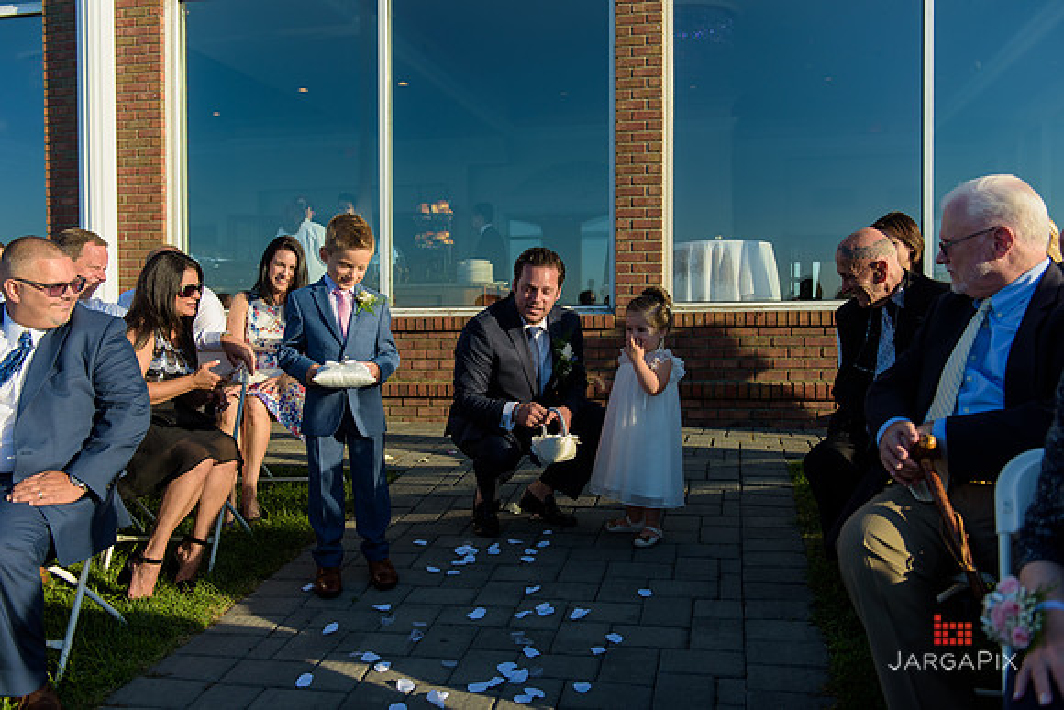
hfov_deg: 58.7
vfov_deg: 41.1
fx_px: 946
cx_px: 532
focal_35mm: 32
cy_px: 355
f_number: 3.2
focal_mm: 32
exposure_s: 1/1600
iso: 200
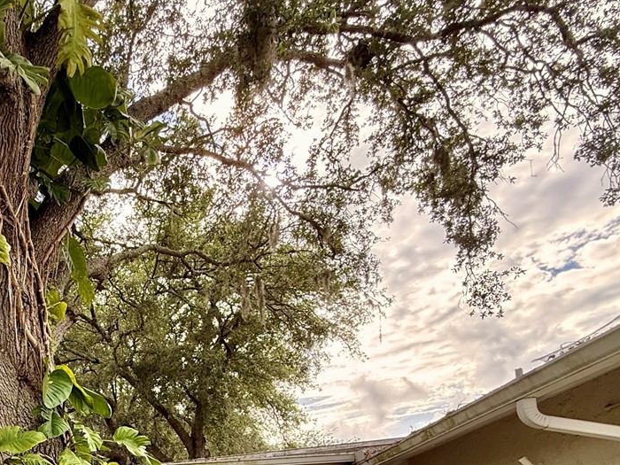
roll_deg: +0.6
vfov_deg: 37.7
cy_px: 497
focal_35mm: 32
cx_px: 46
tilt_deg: +7.9
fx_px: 573
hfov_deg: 49.6
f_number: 2.2
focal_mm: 2.22
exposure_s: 1/411
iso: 64
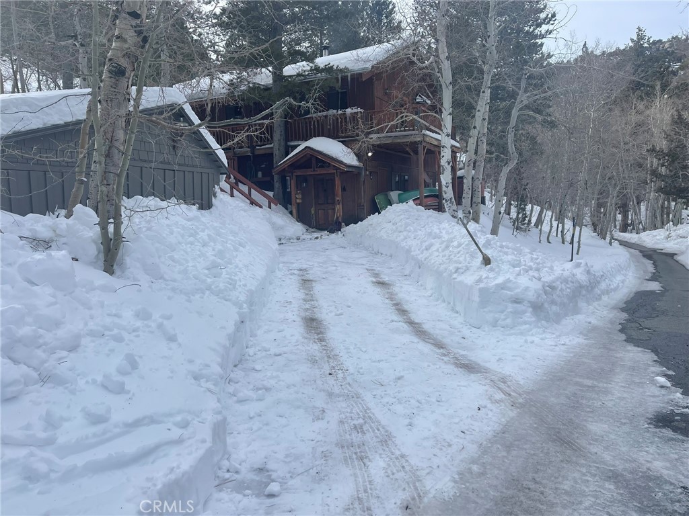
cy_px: 258
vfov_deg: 54.9
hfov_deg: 69.4
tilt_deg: -6.0
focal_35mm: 25
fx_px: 498
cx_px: 344
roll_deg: +1.4
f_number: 1.6
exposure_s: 1/2717
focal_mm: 5.1
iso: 32
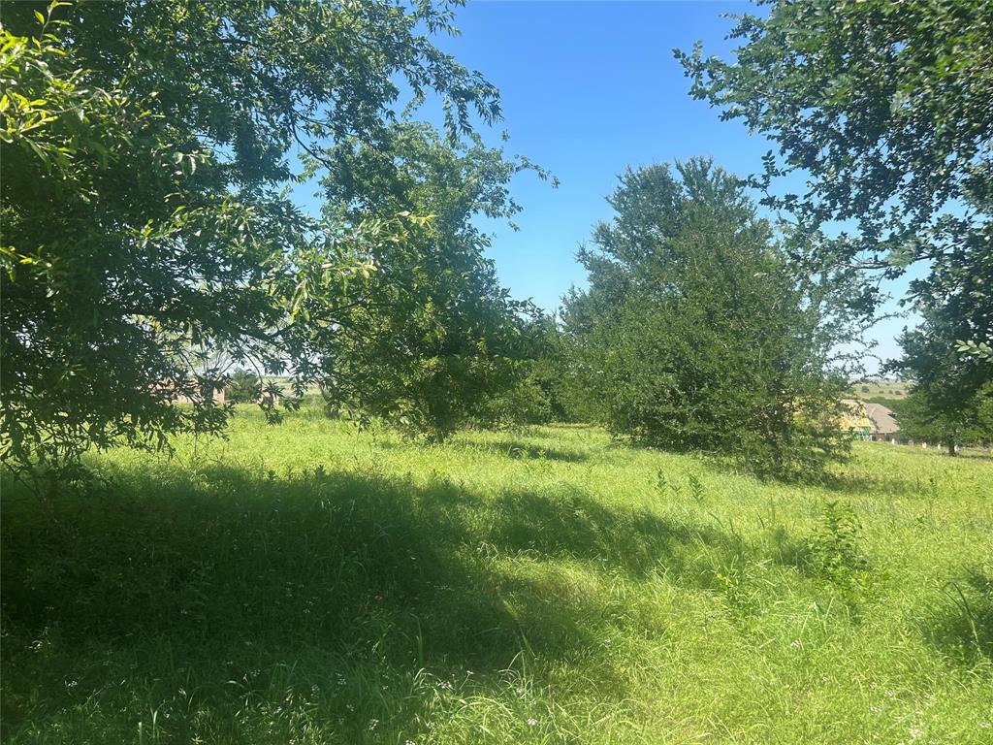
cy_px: 372
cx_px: 496
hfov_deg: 67.3
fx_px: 746
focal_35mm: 26
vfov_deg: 53.1
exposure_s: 1/1808
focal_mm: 5.7
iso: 50
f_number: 1.5
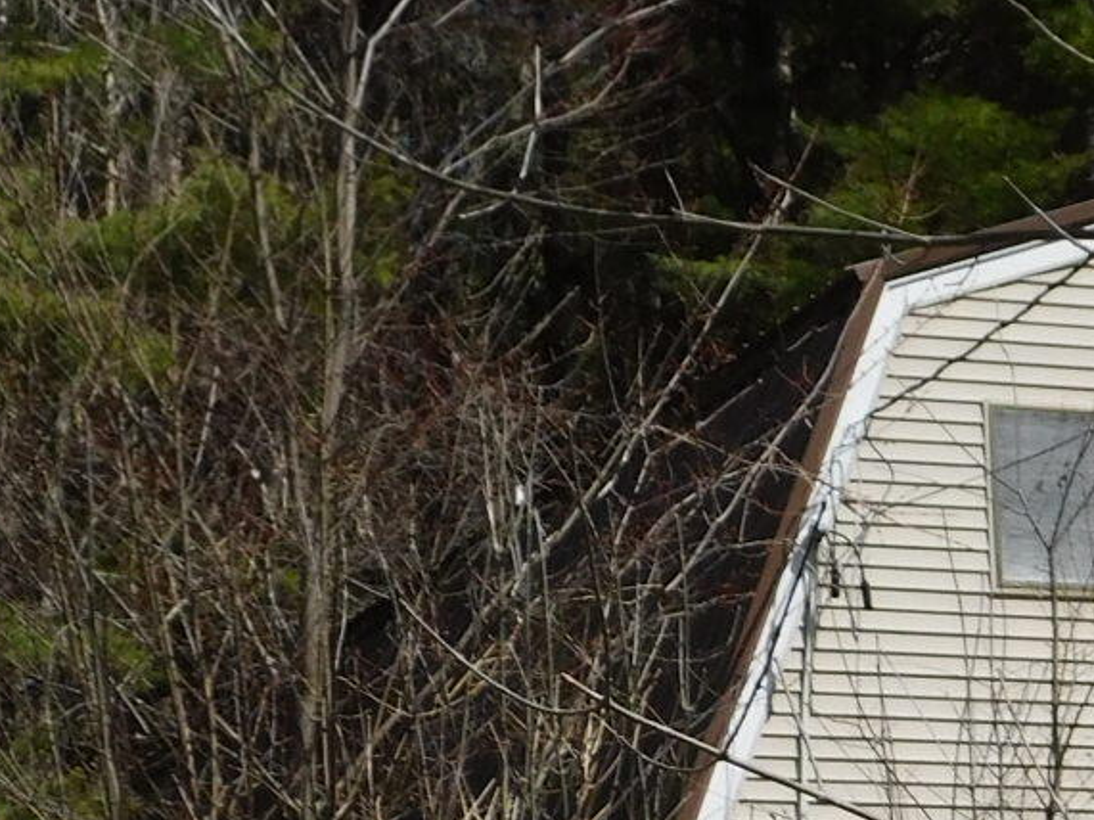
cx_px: 1017
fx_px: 5656
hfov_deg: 11.0
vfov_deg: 8.3
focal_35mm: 179
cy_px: 678
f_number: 7.4
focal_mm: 8
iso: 125
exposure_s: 1/500
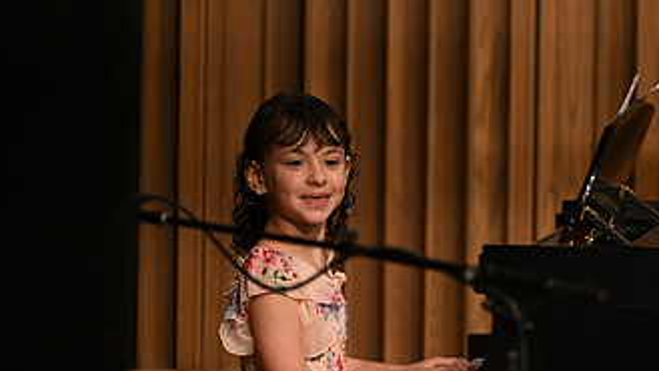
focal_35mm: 369
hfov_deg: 5.8
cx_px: 461
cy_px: 179
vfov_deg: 3.3
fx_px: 6447
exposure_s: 1/400
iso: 1600
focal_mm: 200
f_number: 2.8
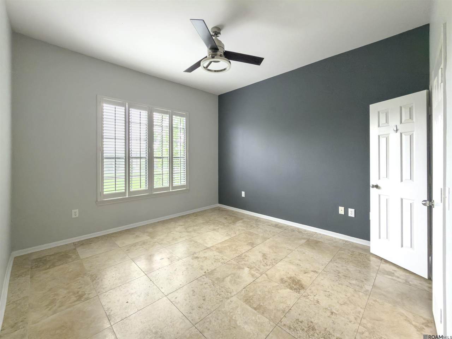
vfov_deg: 85.7
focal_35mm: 14
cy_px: 170
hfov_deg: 102.1
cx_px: 226
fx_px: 183
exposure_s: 1/30
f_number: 2.2
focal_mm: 2.22
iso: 200
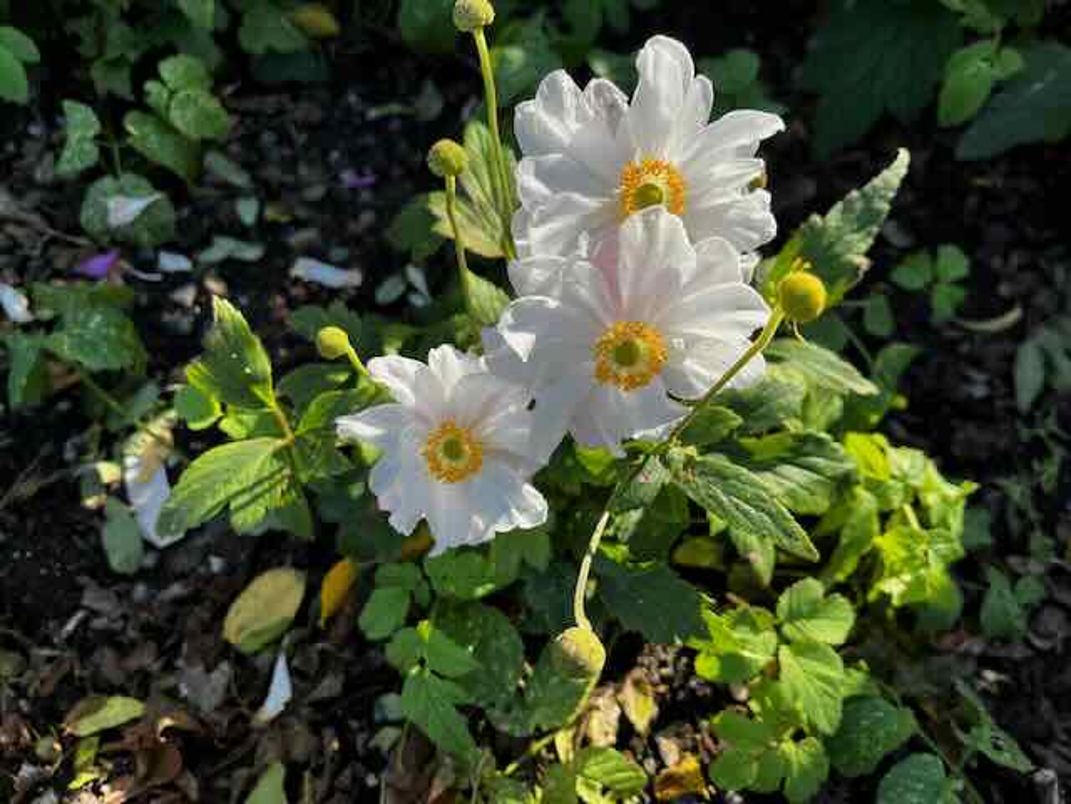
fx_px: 804
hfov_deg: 67.3
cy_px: 402
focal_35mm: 26
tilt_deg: -64.2
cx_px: 536
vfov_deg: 53.1
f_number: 1.6
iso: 50
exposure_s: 1/766
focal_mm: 5.1
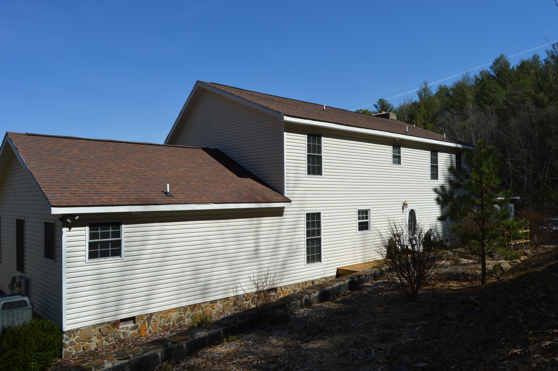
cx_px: 279
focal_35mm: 27
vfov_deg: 47.8
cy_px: 186
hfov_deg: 67.4
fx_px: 418
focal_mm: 18
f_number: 9
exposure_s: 1/320
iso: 100
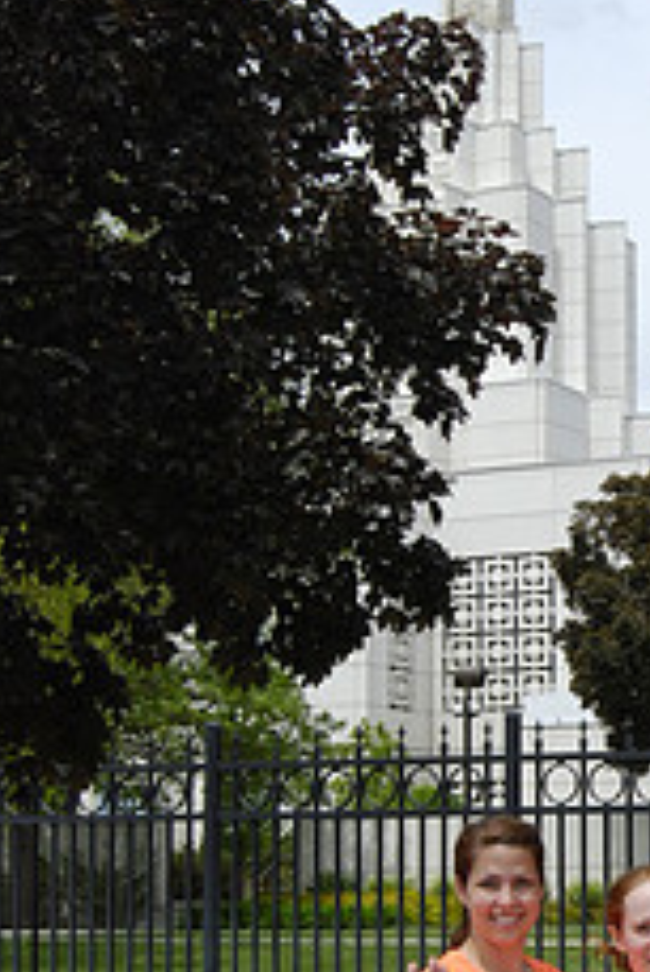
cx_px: 790
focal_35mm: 91
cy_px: 726
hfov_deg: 14.5
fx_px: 2461
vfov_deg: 22.2
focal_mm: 24
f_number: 10
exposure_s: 1/640
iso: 400
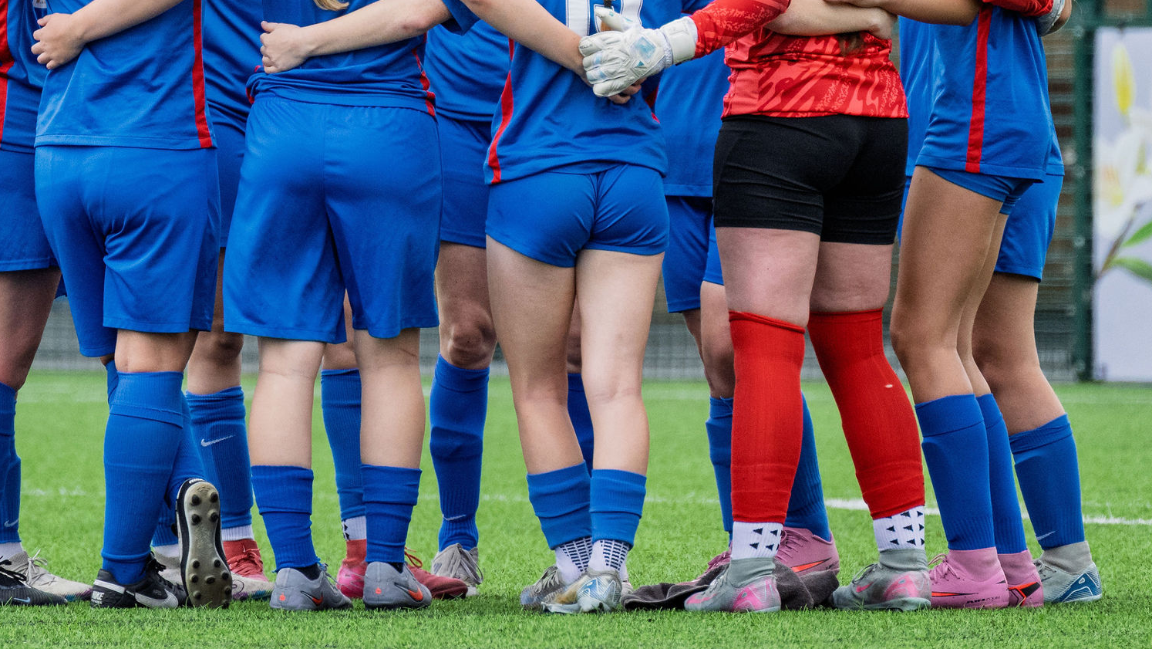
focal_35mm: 1131
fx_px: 34554
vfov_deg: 1.1
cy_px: -194
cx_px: 476
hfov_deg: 1.9
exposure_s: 1/1600
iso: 800
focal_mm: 400
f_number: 5.6
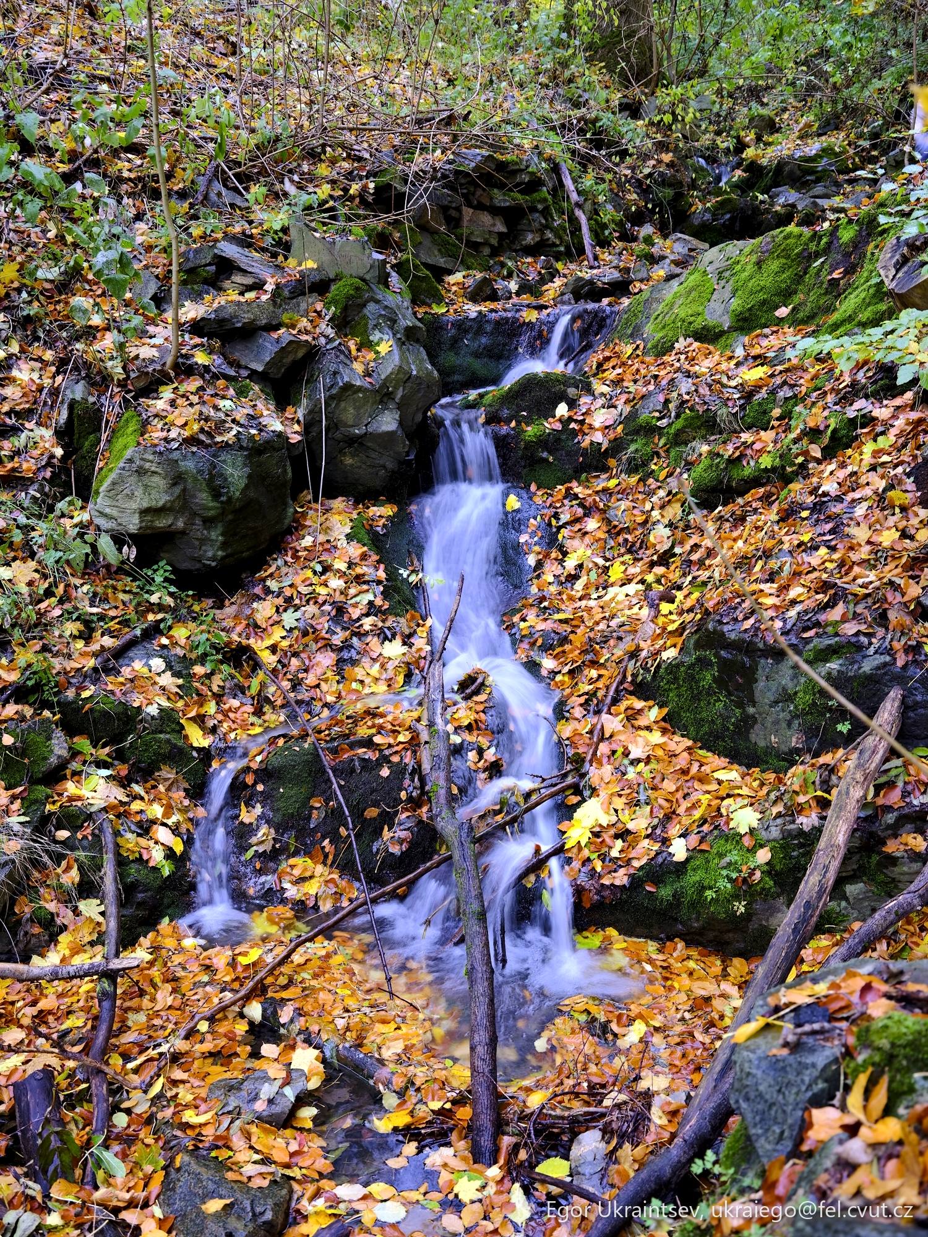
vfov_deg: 58.4
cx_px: 464
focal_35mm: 31
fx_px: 1108
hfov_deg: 45.4
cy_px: 618
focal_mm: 39.6
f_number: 5.6
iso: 100
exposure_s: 1/4.5
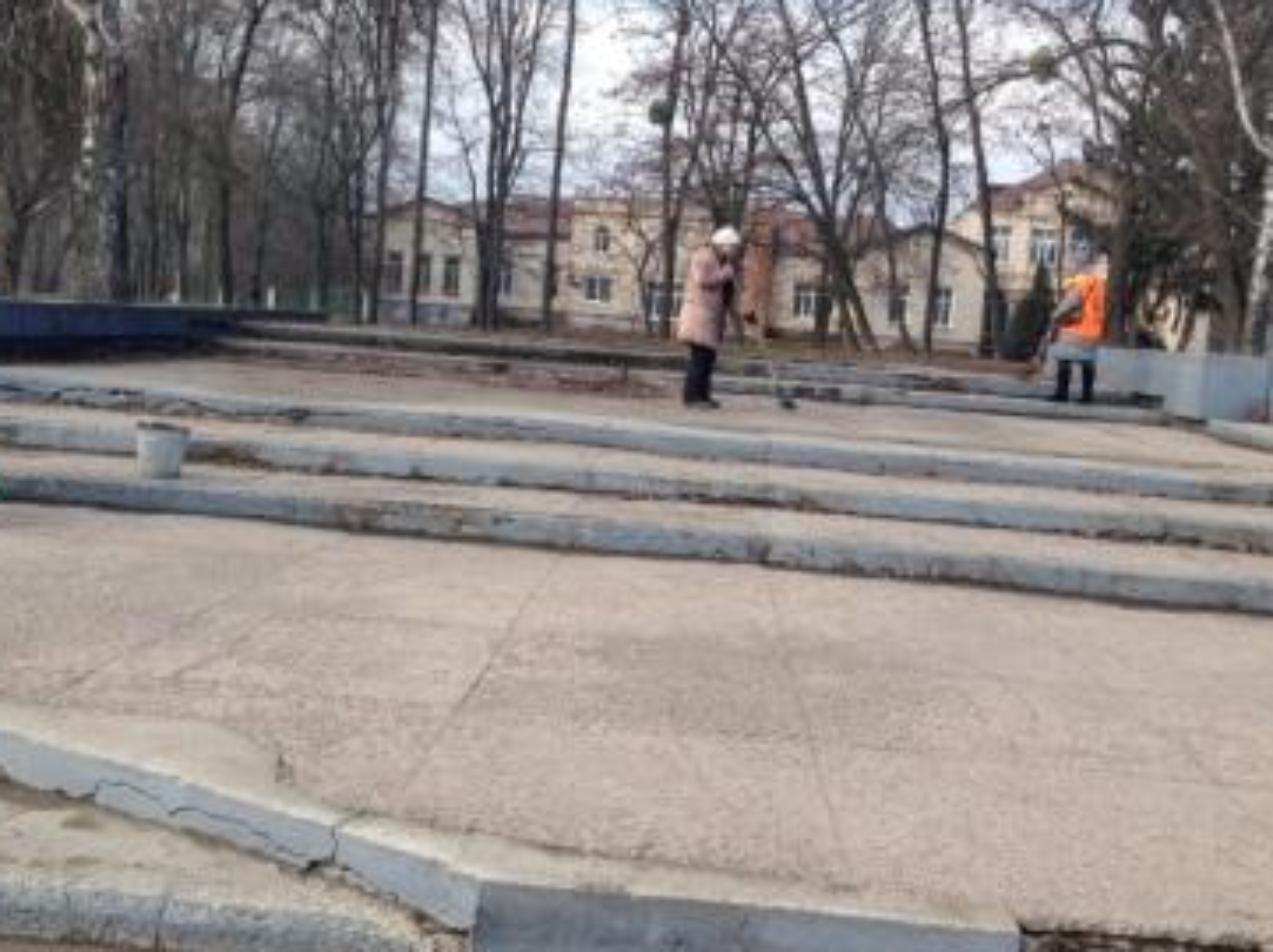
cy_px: 416
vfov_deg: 35.0
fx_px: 1506
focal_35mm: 41
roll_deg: -3.7
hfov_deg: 45.8
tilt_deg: -4.6
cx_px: 575
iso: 50
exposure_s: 1/497
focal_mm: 4.12
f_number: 2.4
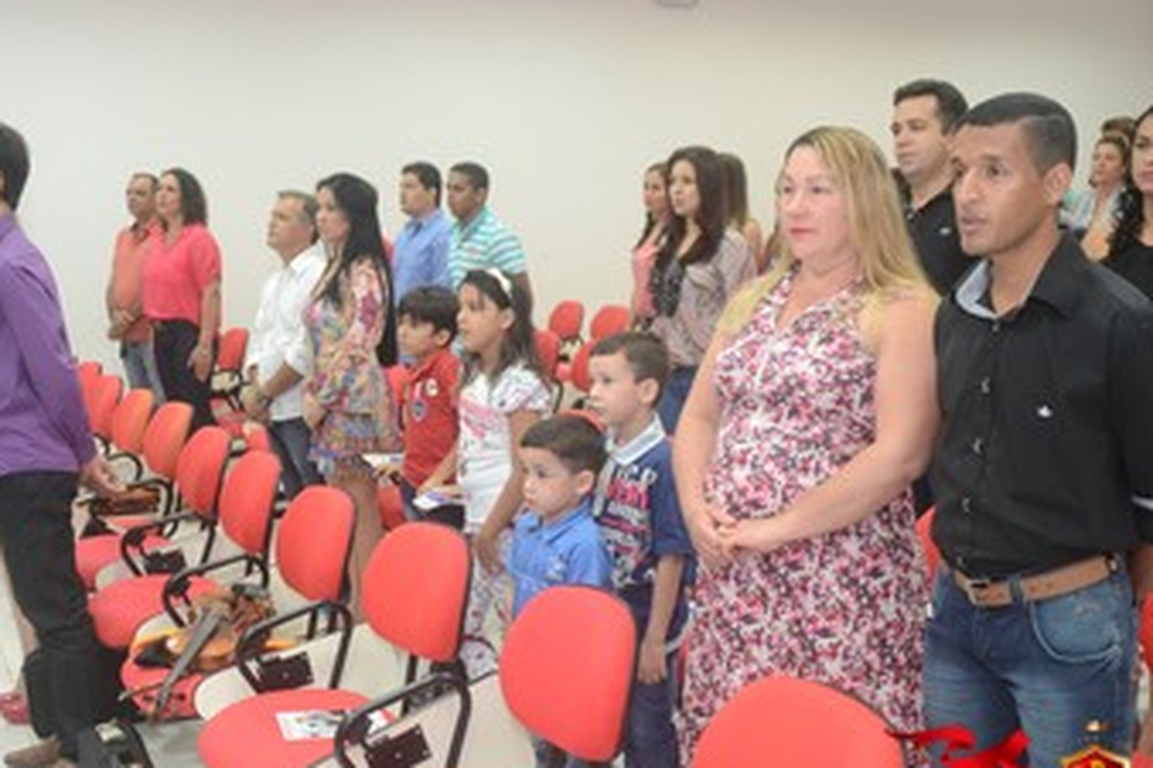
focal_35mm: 40
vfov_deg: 33.3
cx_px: 583
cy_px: 430
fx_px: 1280
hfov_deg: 48.5
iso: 1600
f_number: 3.5
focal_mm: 20
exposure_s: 1/80
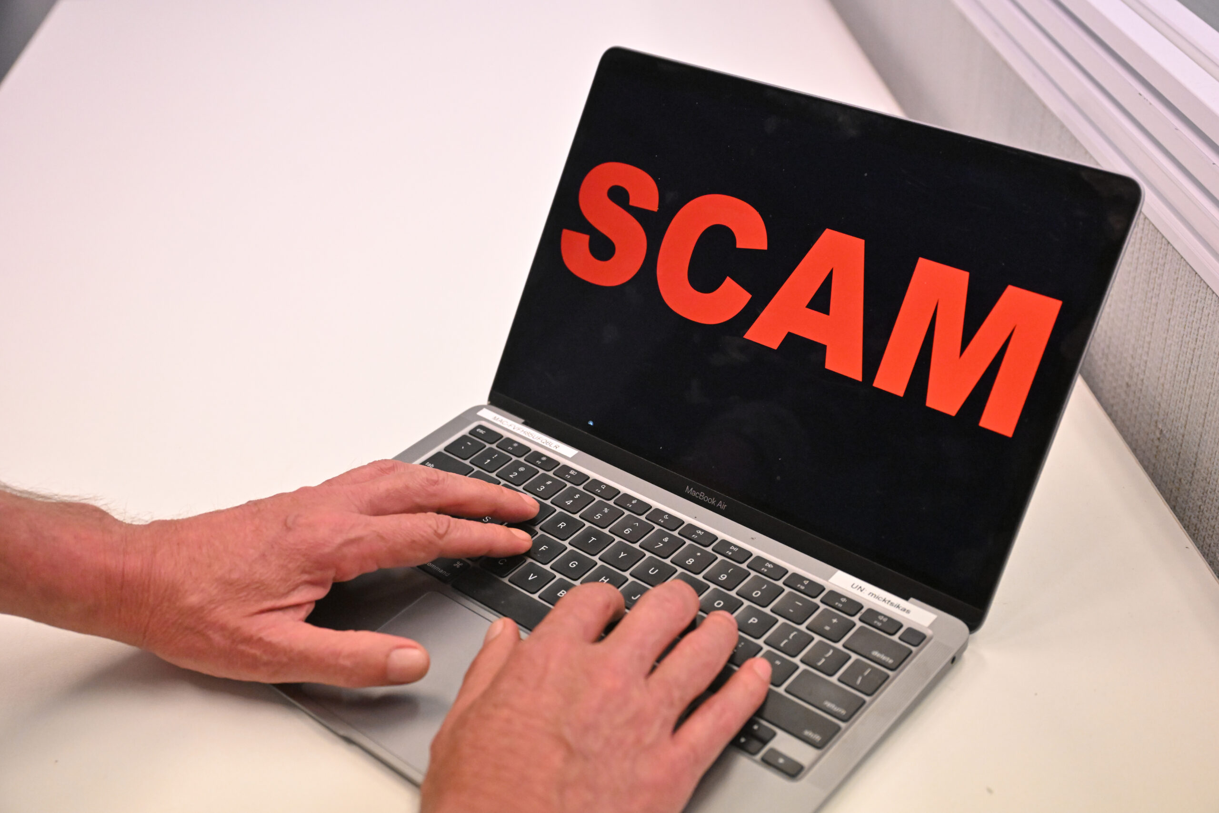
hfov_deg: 45.4
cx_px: 610
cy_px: 406
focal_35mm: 43
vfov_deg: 31.2
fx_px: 1456
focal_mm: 43
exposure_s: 1/800
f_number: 4.5
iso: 5000
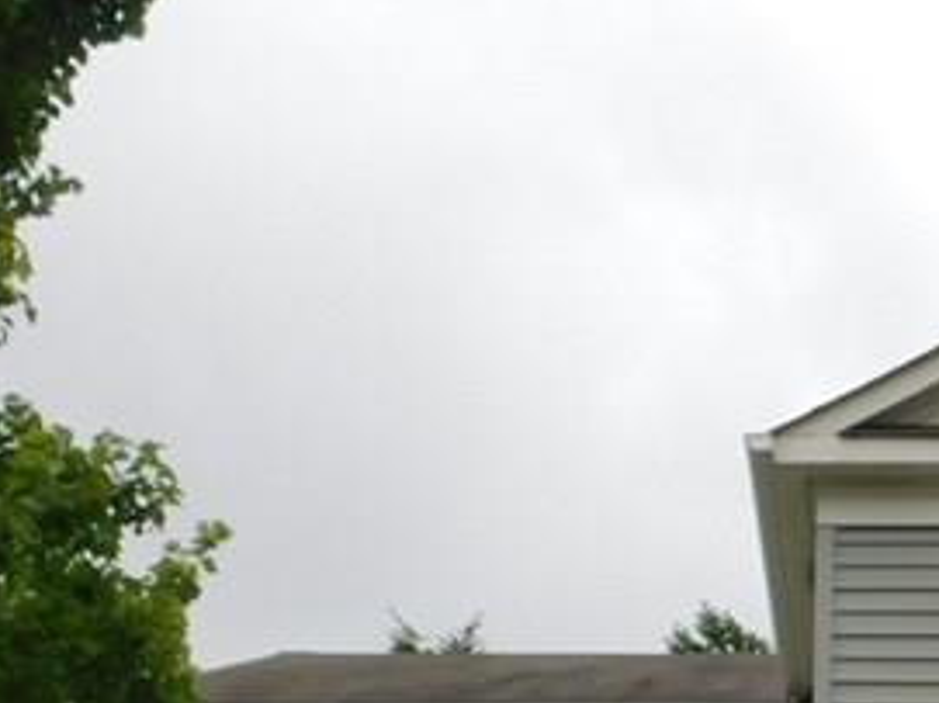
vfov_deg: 15.7
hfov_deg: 21.8
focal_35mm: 87
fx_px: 2359
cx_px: 901
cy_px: 1042
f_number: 3
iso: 125
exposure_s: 1/1250
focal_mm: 4
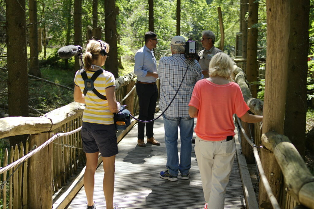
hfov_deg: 38.2
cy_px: 104
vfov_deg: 25.9
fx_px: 453
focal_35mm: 52
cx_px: 157
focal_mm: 35
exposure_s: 1/500
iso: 64
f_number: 2
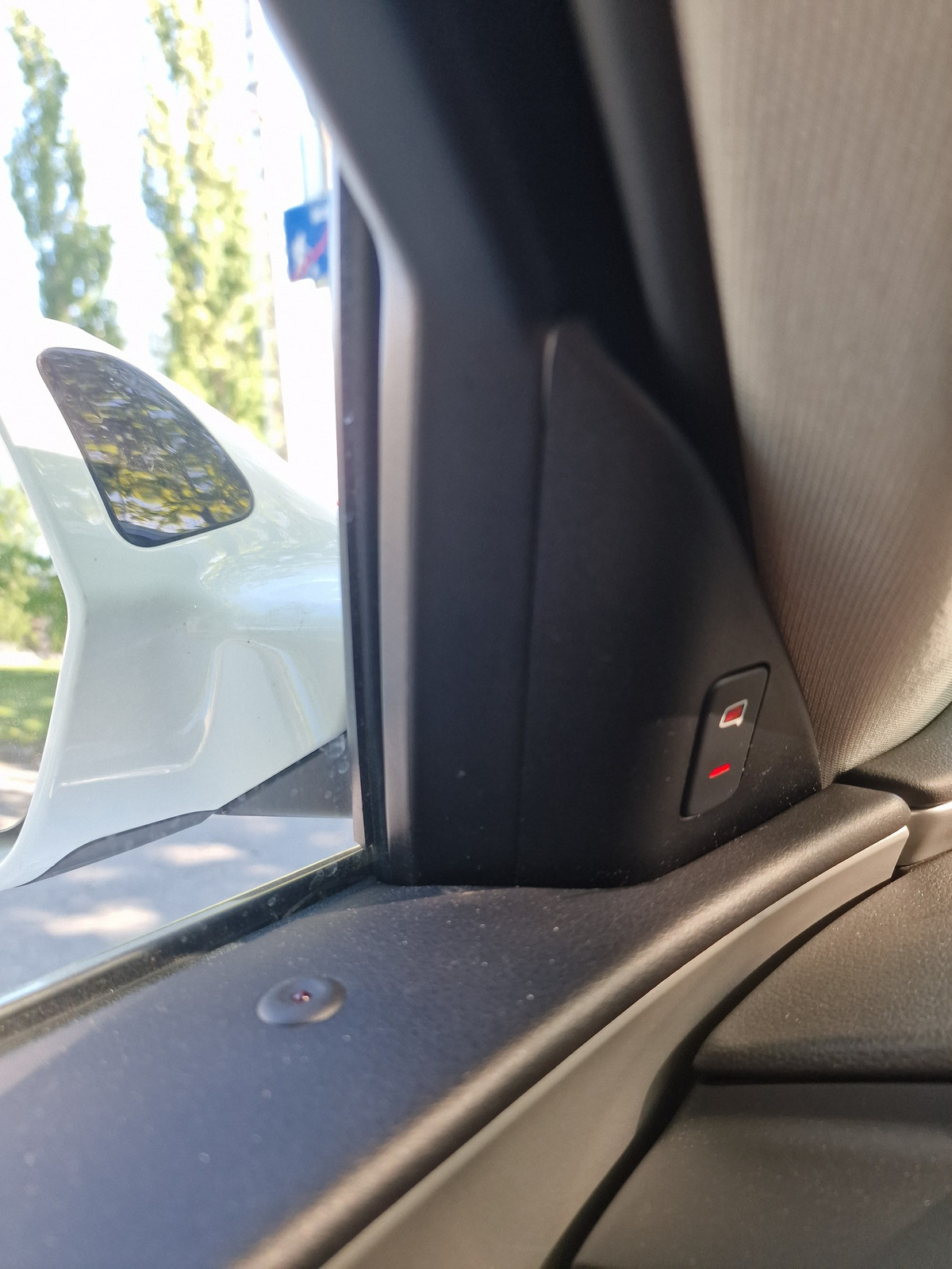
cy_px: 634
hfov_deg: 58.9
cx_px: 476
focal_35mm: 23
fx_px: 843
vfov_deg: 73.9
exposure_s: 1/180
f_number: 1.8
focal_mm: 6.4
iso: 100
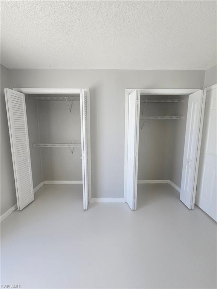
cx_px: 108
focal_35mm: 13
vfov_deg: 106.2
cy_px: 144
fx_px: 109
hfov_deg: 89.9
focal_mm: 2.2
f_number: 2.2
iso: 100
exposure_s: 1/100
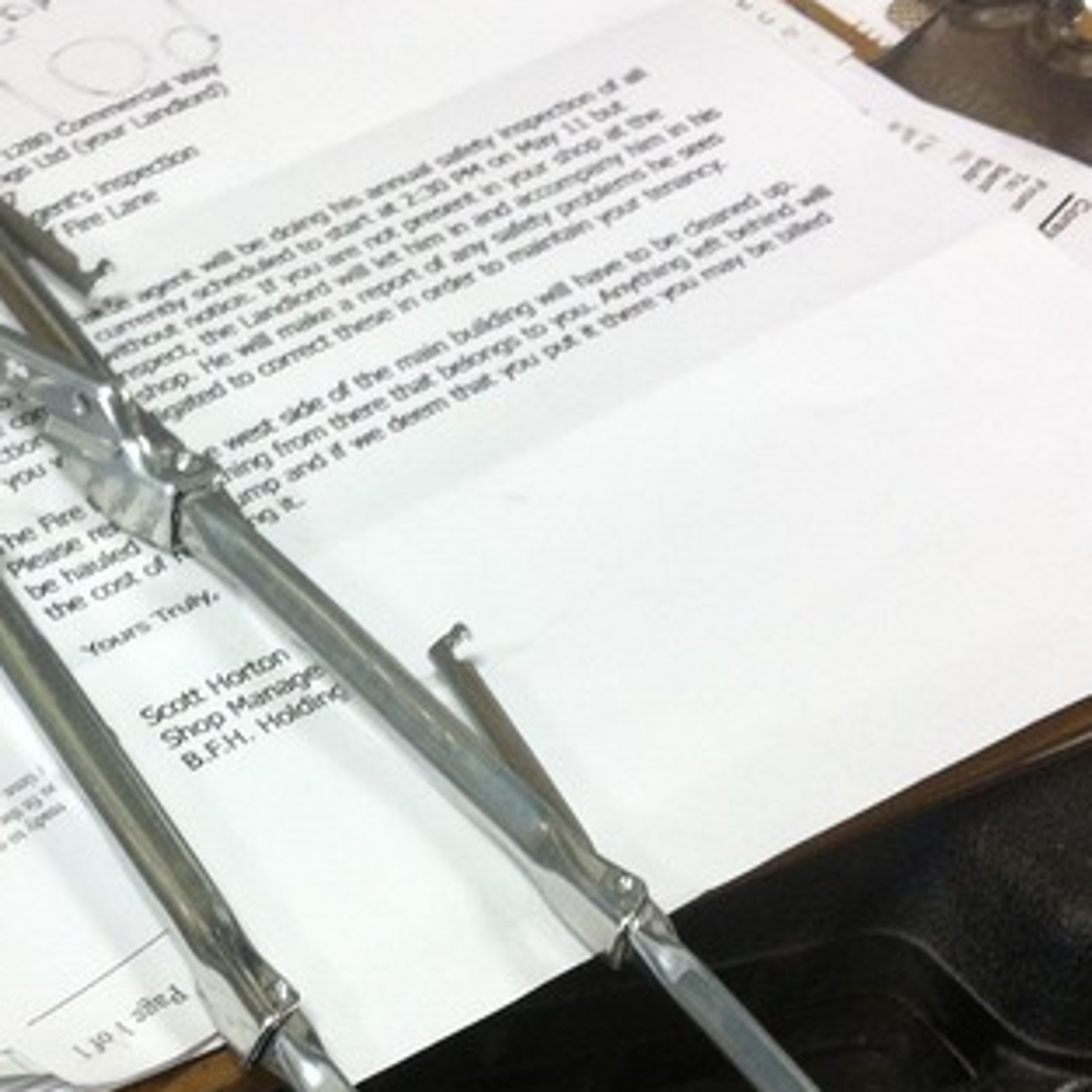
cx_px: 227
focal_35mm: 101
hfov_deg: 17.1
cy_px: 713
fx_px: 3605
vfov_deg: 17.2
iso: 80
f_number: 2.8
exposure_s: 1/40
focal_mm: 3.85
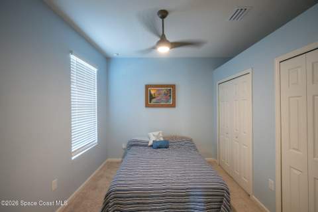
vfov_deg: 75.4
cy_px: 106
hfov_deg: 98.6
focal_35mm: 16
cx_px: 159
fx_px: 137
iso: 200
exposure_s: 1/25
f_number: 5
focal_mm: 15.5
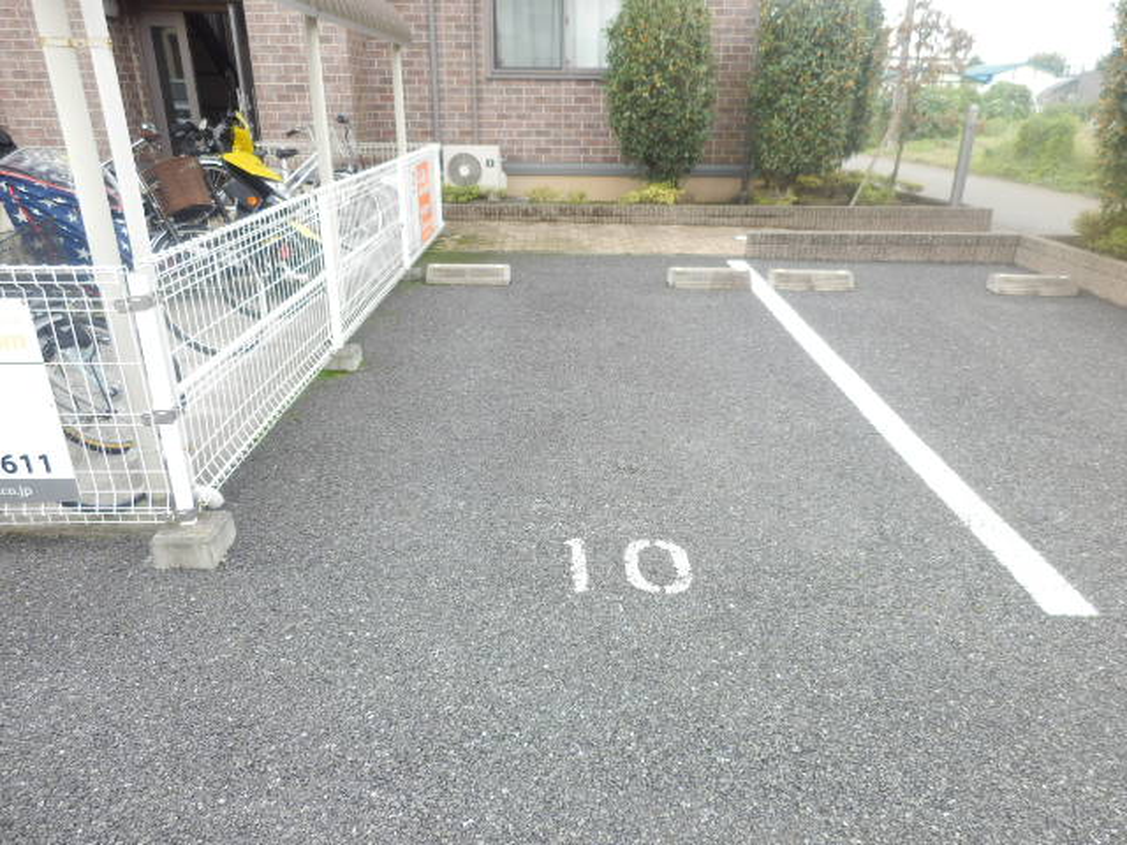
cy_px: 422
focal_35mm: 24
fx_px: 781
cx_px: 564
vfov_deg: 56.8
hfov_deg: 71.6
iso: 80
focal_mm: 4.2
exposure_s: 1/80
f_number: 3
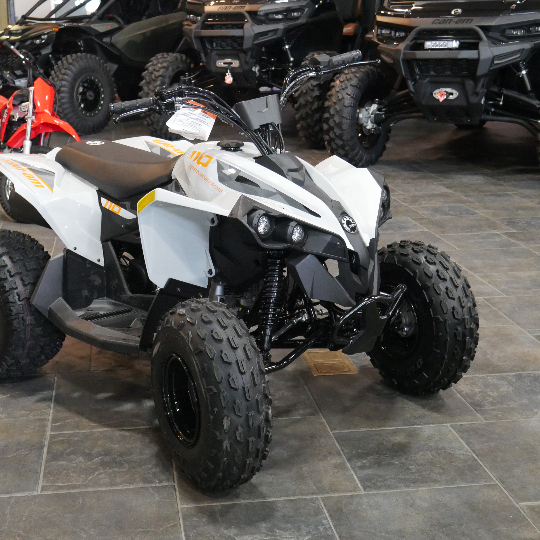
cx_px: 212
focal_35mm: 50
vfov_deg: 34.0
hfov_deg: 33.9
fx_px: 882
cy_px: 272
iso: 3200
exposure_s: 1/60
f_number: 4.6
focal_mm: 21
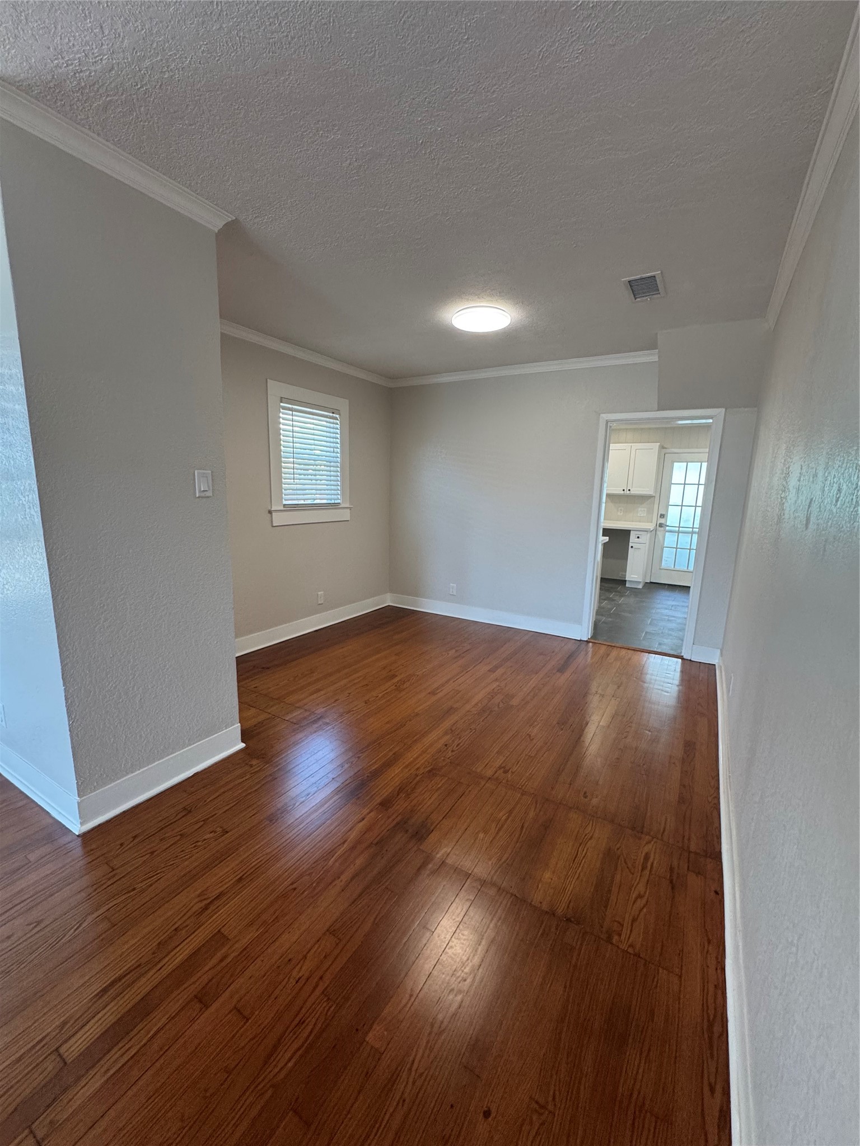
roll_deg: -1.5
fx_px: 464
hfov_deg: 85.7
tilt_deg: -9.8
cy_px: 573
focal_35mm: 14
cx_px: 430
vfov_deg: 102.1
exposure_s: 1/120
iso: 250
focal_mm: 2.22
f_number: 2.2
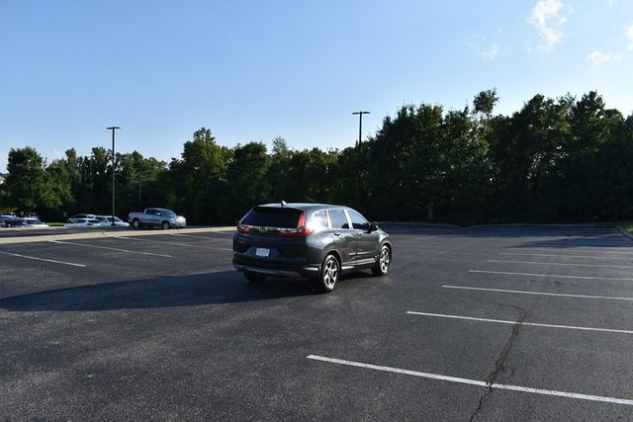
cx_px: 316
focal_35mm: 27
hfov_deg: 67.4
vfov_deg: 48.0
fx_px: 475
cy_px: 211
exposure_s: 1/250
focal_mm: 18
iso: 100
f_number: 8
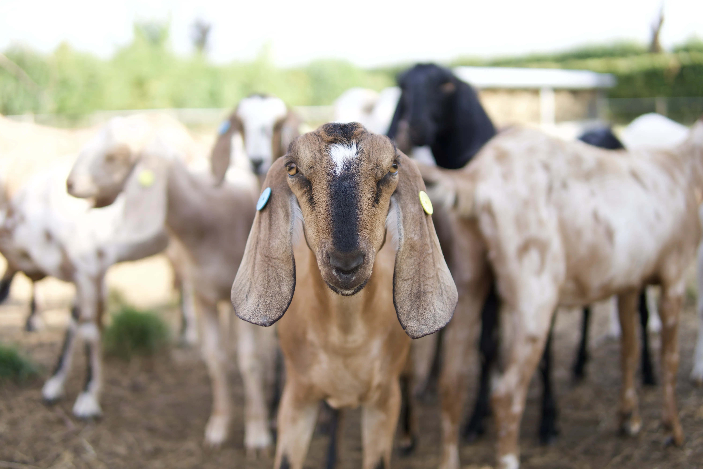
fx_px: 879
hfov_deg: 43.6
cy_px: 234
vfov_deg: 29.9
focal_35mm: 45
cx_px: 352
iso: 100
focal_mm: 30
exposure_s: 1/1000
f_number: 1.4
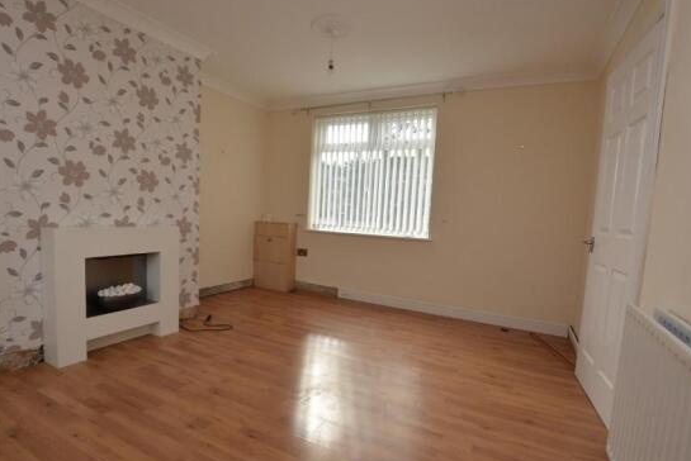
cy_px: 248
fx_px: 346
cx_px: 330
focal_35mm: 18
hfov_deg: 89.9
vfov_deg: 67.4
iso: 200
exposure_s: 1/125
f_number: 5.6
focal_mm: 10
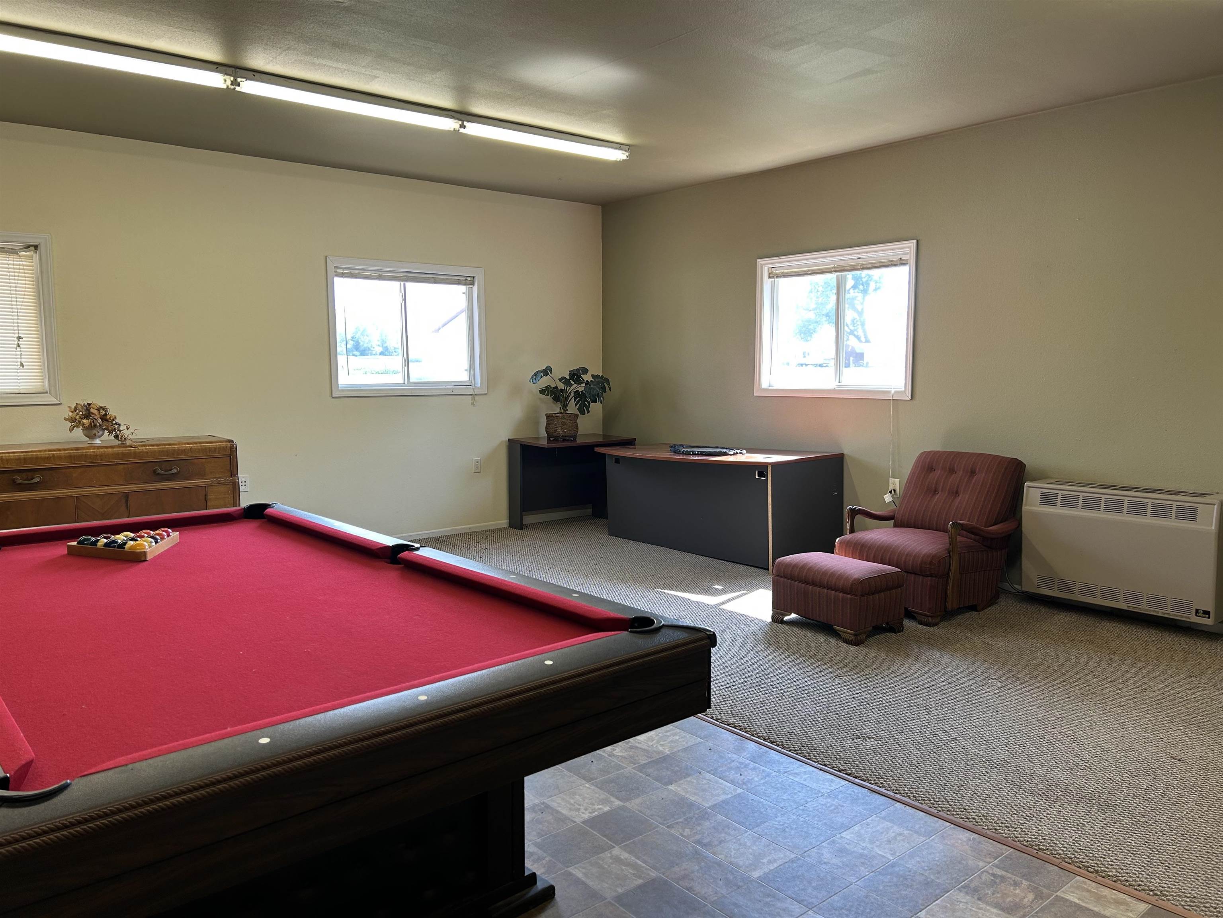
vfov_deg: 53.1
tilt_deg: -5.7
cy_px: 459
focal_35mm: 26
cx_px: 612
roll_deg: +0.7
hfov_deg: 67.3
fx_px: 919
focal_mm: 5.7
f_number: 1.5
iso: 64
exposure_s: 1/120
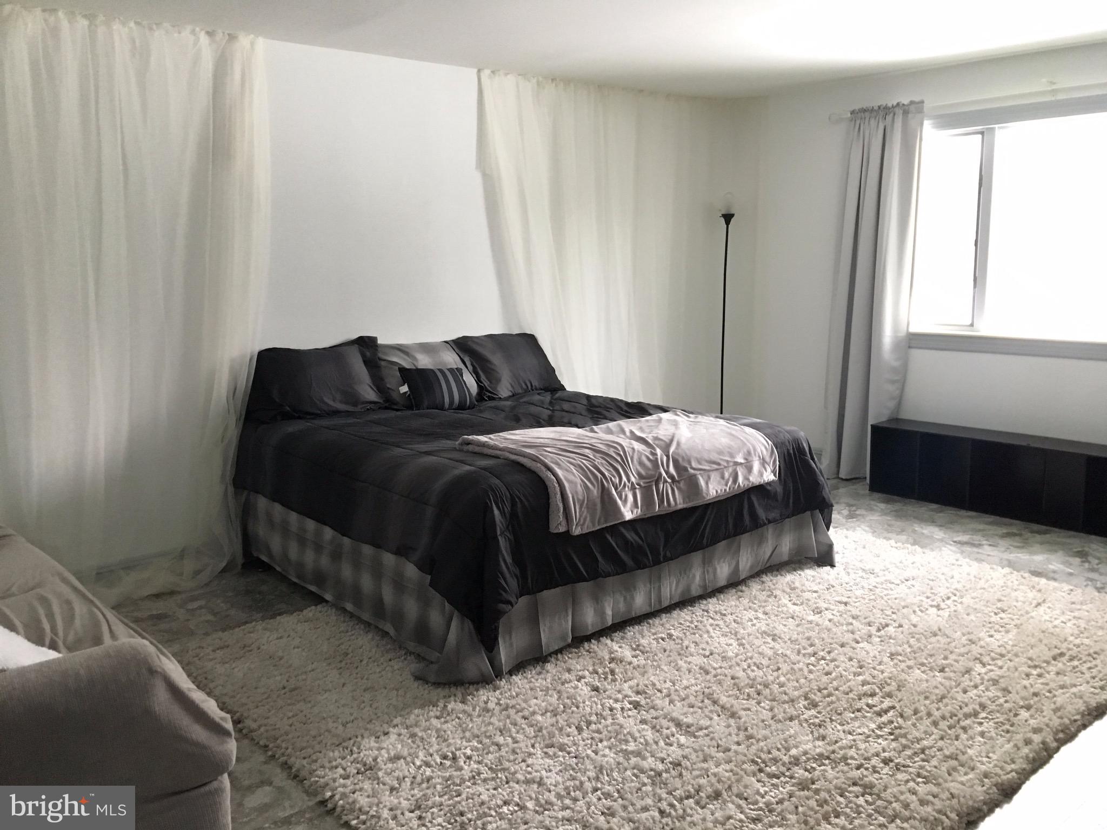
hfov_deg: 61.7
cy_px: 415
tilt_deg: -6.6
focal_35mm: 29
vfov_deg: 48.2
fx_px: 927
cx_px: 554
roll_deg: +0.0
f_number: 2.2
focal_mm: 4.15
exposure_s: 1/30
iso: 200
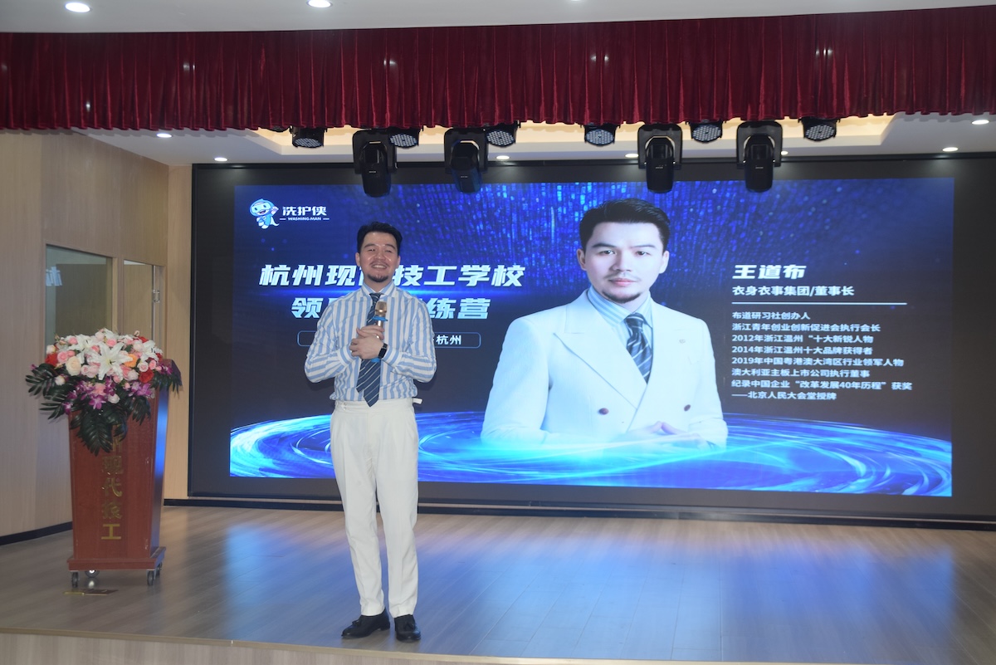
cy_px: 332
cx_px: 498
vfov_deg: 28.1
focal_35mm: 48
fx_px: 1328
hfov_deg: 41.1
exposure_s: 1/125
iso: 450
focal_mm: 32
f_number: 5.6
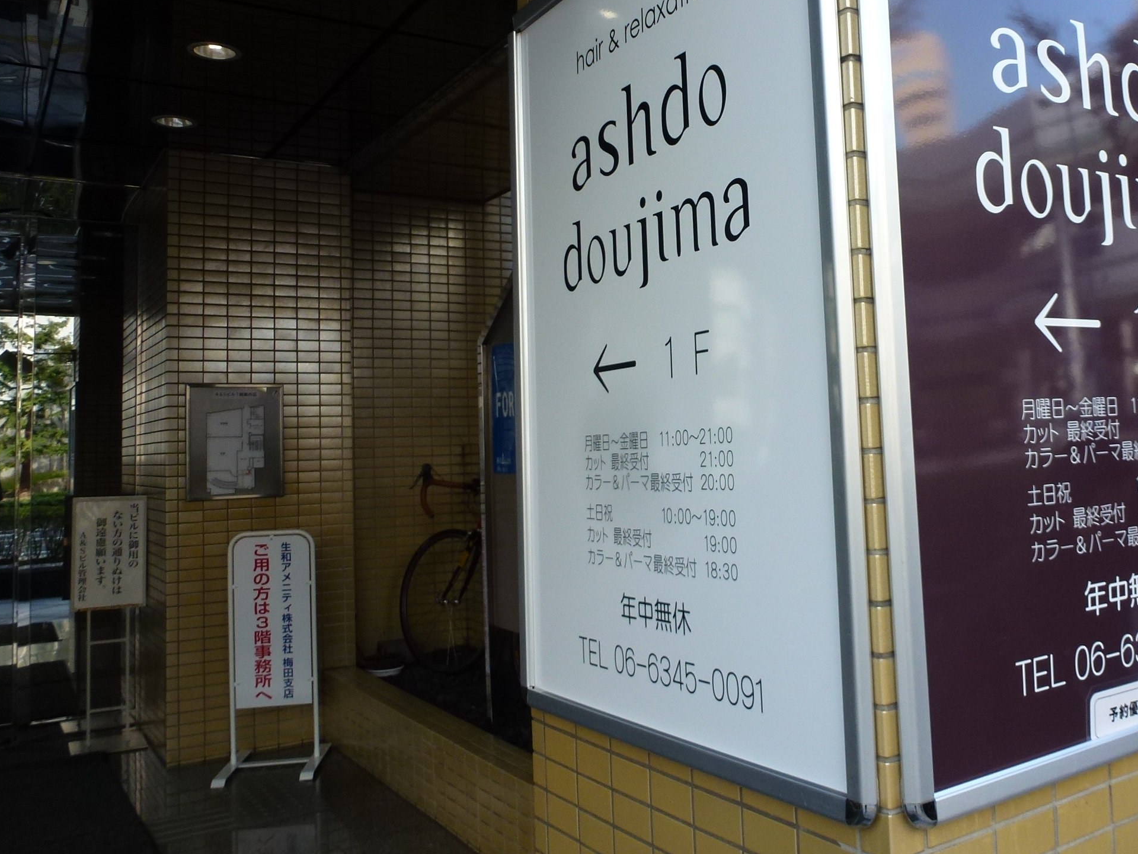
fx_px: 1052
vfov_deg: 44.0
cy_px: 352
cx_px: 750
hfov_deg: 55.7
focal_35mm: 32
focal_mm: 4.3
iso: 100
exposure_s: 1/125
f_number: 3.3
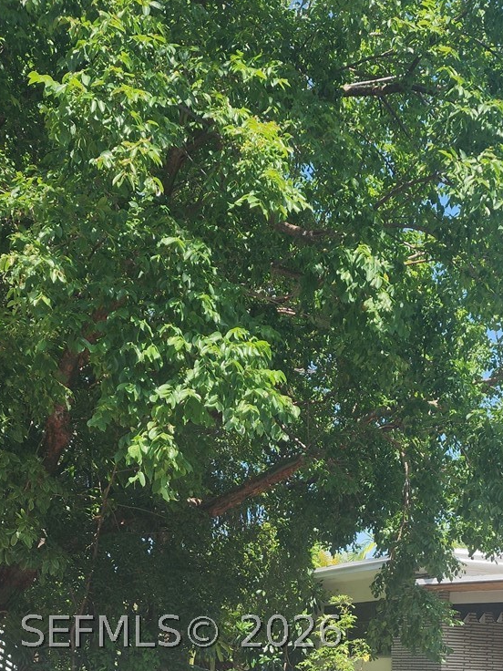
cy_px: 632
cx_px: 289
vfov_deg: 35.4
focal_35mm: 50
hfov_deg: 29.1
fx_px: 969
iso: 12
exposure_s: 1/661
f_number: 1.8
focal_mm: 6.4
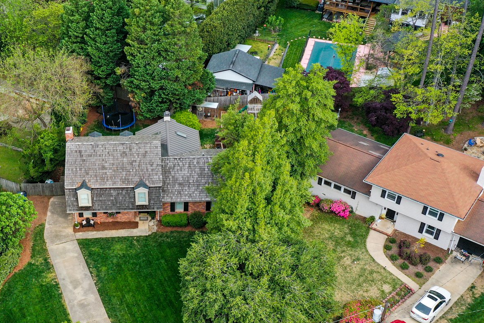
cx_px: 164
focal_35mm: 49
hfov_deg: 39.9
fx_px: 659
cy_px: 201
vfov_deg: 27.4
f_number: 5
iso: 100
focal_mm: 10.26
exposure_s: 1/200
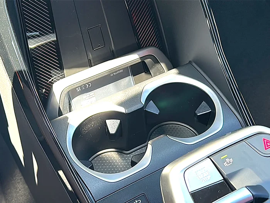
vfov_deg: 31.5
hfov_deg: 41.2
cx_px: 135
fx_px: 359
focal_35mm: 46
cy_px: 102
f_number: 1.78
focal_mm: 6.86
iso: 100
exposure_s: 1/122
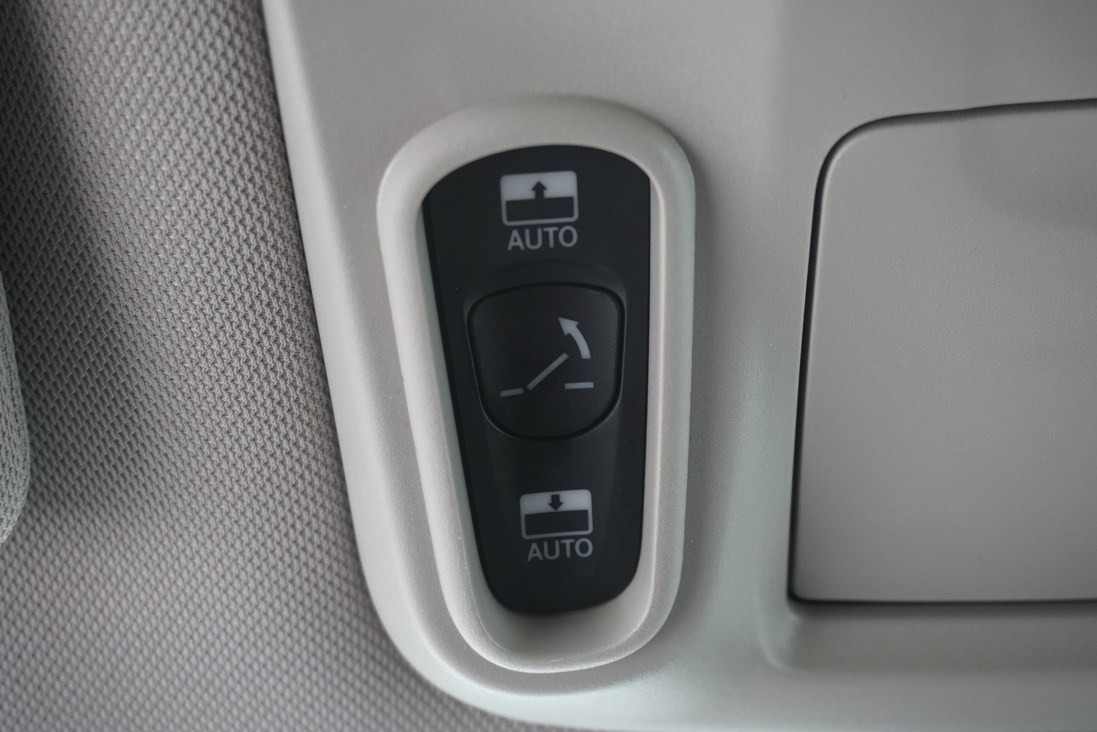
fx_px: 1554
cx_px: 548
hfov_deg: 38.9
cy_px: 366
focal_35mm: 51
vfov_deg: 26.5
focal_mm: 34
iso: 2000
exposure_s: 1/60
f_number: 5
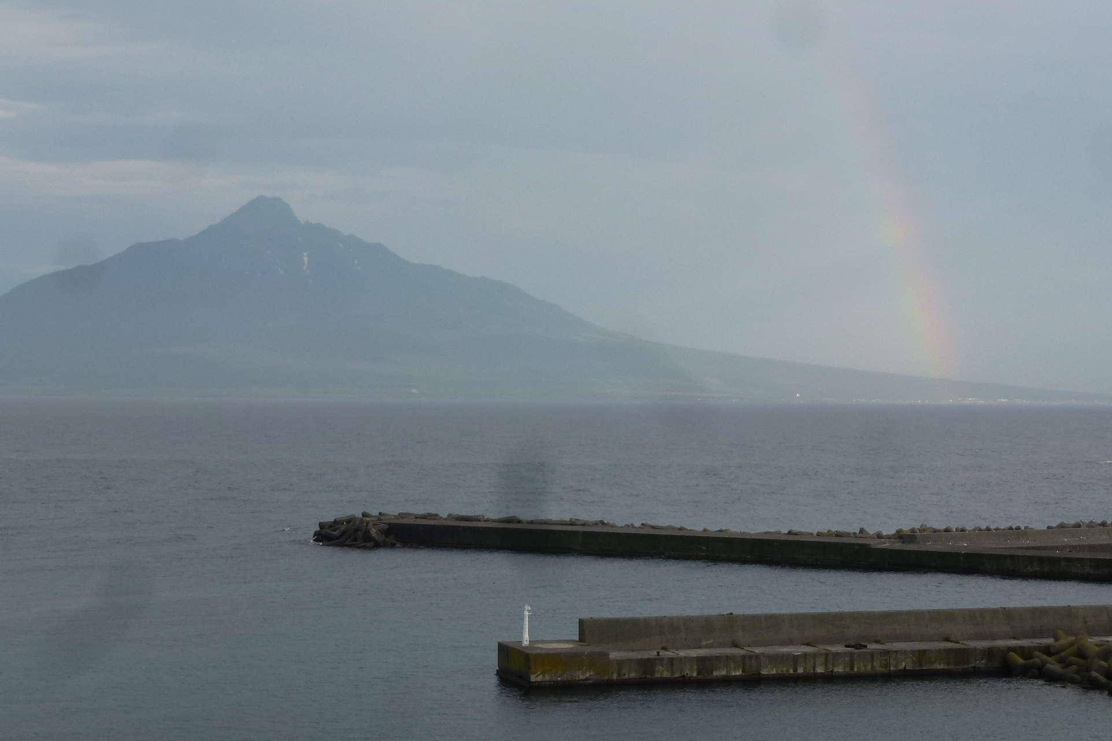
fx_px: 2224
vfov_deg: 18.9
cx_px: 648
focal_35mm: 72
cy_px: 410
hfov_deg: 28.0
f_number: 4.3
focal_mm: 9.4
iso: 100
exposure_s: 1/200
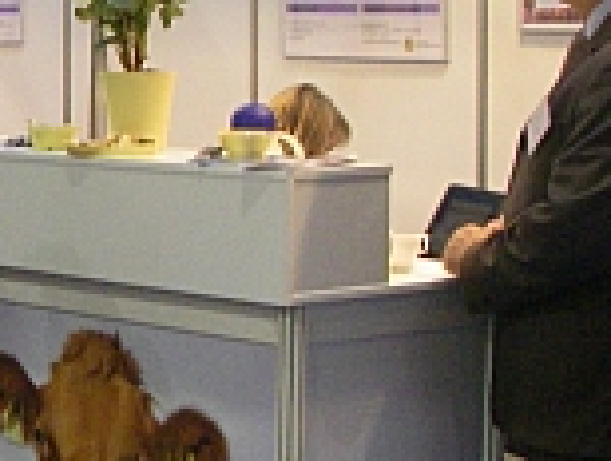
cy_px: 141
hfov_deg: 15.0
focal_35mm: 123
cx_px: -266
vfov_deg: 12.1
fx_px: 2174
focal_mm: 6.3
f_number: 3.3
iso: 400
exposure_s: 1/40
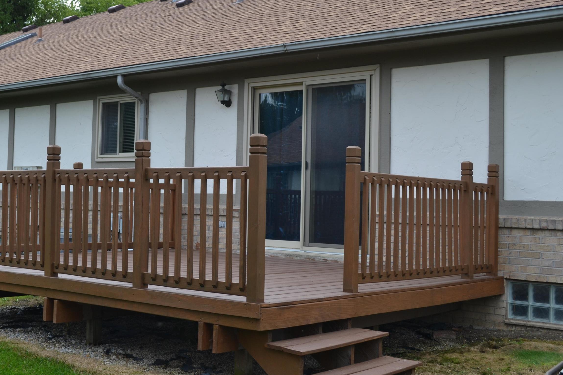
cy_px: 179
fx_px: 813
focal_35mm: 52
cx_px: 196
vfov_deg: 26.0
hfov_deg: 37.8
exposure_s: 1/125
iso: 110
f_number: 5.6
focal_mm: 26
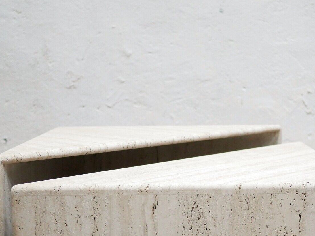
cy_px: 170
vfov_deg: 20.3
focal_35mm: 72
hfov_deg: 27.0
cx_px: 184
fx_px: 655
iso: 2000
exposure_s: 1/60
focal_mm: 20
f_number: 1.7
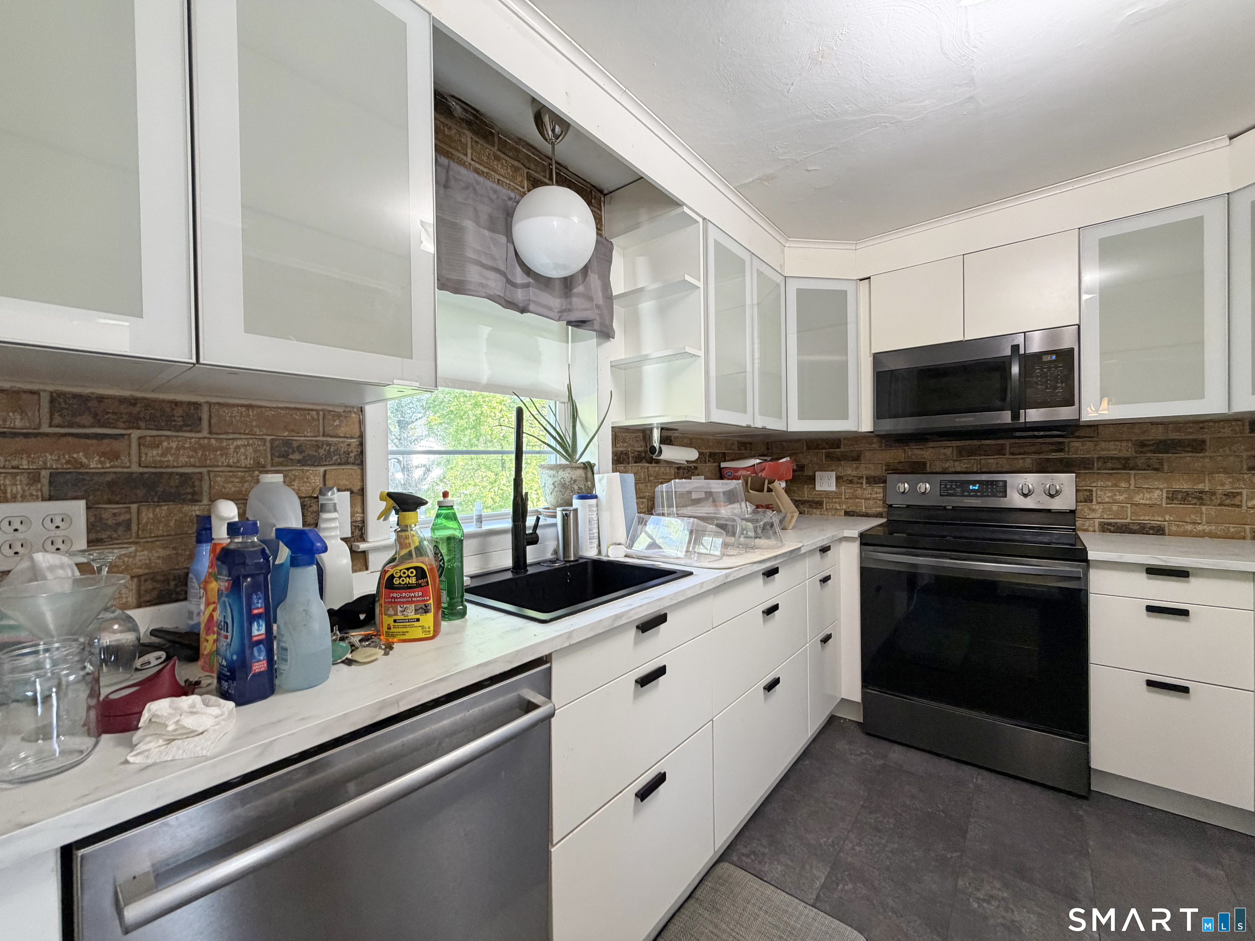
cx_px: 628
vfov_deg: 85.7
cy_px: 470
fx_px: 508
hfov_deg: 102.1
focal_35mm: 14
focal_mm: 2.22
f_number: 2.2
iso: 250
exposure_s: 1/60
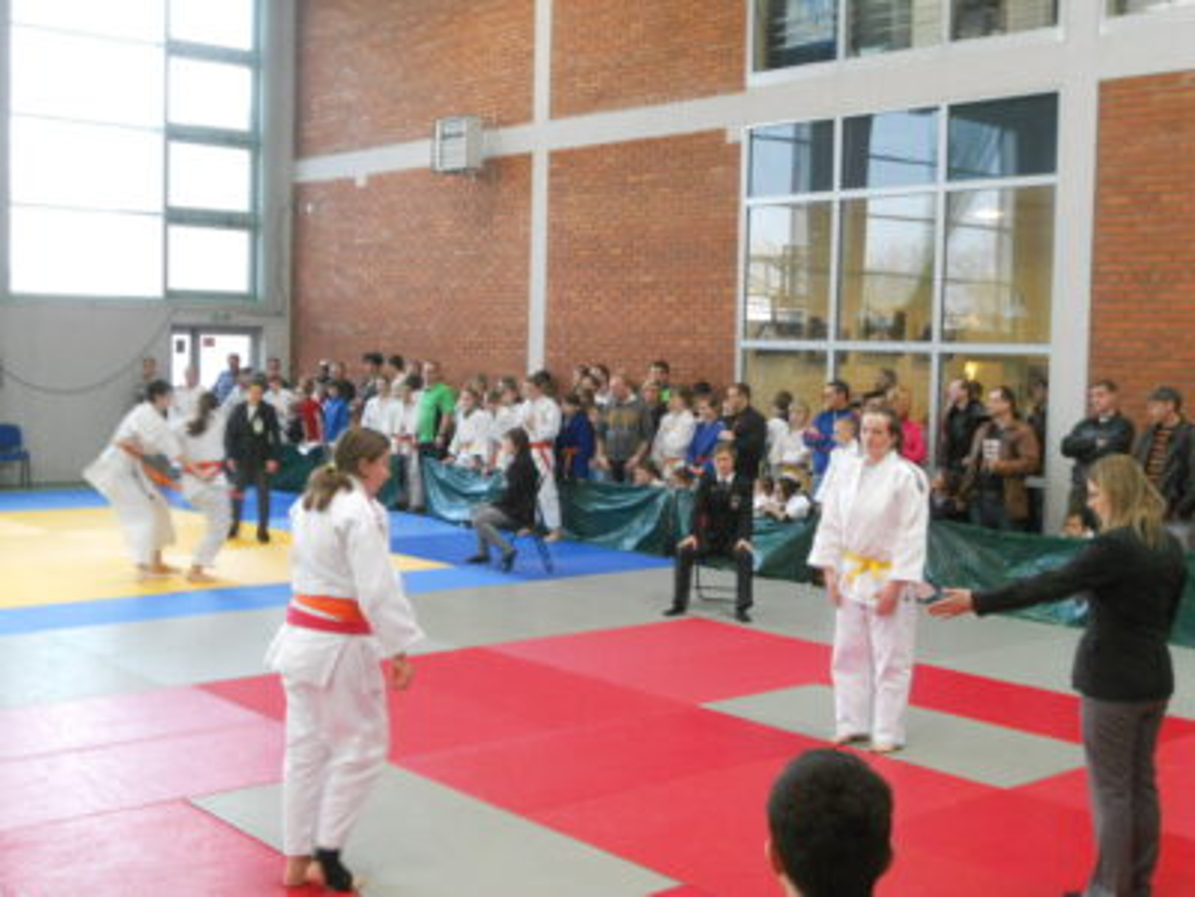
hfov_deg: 41.2
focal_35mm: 46
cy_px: 448
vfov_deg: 31.5
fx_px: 1588
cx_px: 598
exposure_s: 1/30
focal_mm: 8.2
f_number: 4.3
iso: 320
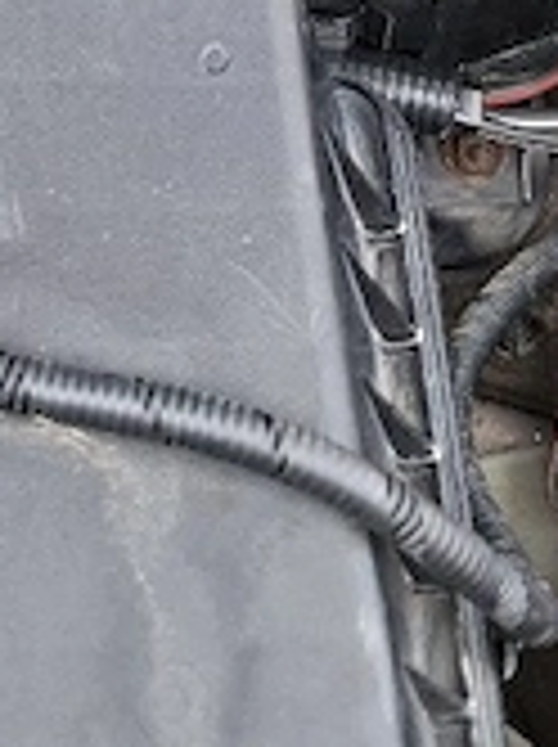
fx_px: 2392
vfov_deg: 16.0
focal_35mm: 111
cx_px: 99
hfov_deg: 13.2
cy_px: -423
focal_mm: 5.54
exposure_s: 1/100
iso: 64
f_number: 1.8
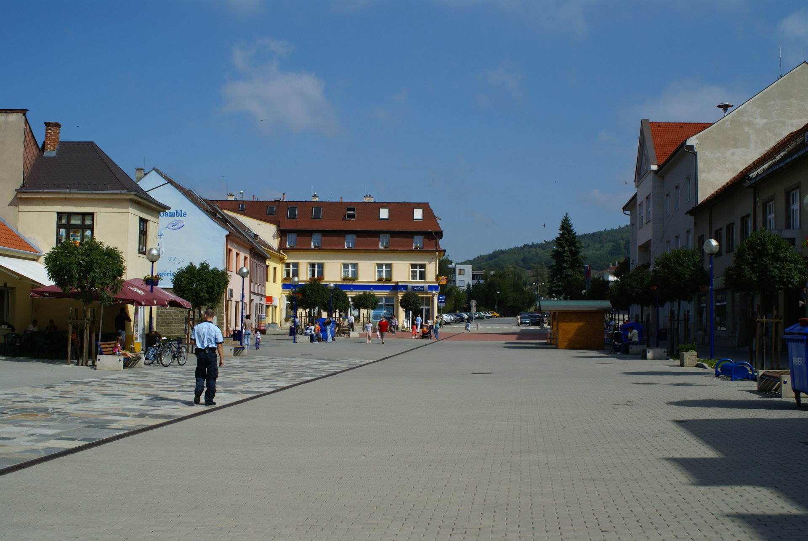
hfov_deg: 46.4
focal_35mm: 42
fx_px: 944
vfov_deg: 32.0
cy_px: 270
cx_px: 404
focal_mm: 28
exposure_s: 1/320
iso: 100
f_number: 11
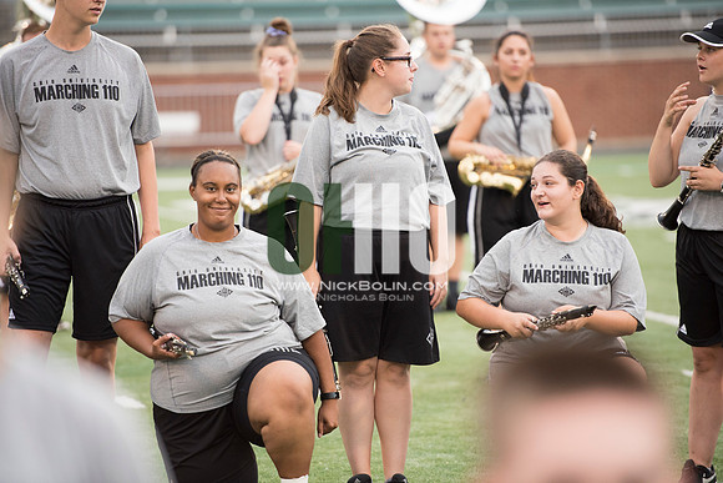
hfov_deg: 10.5
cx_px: 362
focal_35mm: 195
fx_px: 3917
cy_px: 242
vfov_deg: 7.0
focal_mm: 195
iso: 1000
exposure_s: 1/1250
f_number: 2.8
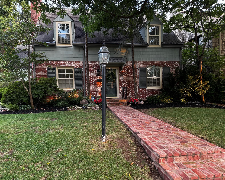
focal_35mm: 26
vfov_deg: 54.9
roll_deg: +1.1
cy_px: 92
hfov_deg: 65.9
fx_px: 173
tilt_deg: -1.6
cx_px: 103
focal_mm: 6.76
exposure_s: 1/72
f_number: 1.78
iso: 200
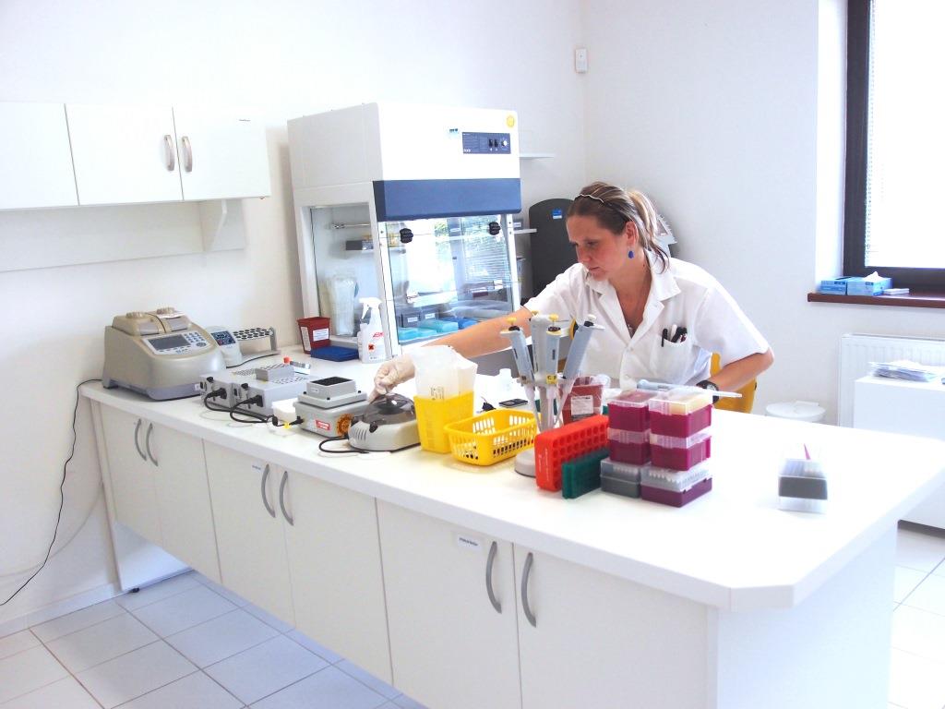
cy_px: 354
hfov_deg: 60.0
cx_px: 472
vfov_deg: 46.8
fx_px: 819
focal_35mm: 30
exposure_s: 1/80
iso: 100
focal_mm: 6.48
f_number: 2
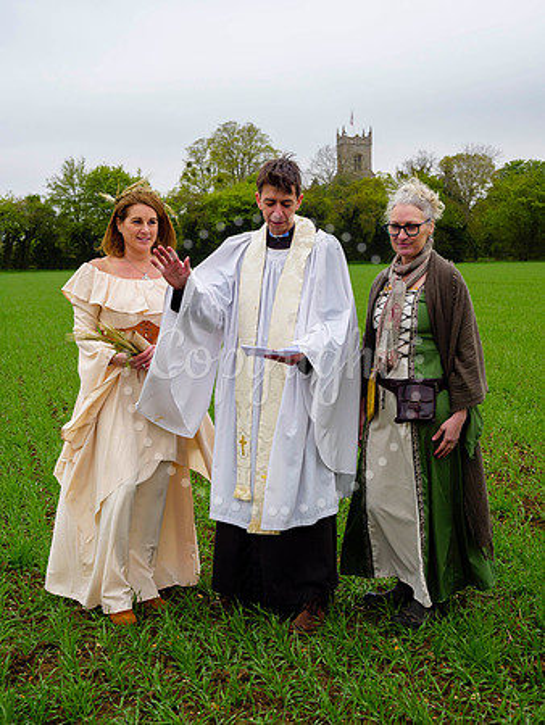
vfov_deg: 34.3
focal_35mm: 56
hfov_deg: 26.1
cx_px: 272
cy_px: 362
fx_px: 1174
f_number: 5.6
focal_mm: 28
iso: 320
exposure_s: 1/400
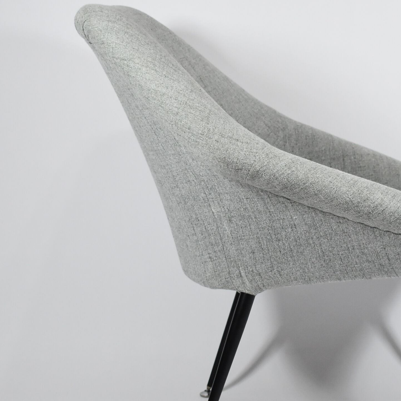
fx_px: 1217
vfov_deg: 18.7
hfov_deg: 18.6
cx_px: 296
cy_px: 229
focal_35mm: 93
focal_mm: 35
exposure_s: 1/125
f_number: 4.5
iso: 1100
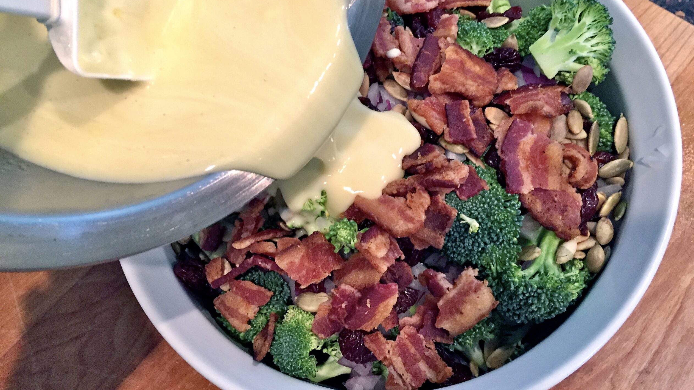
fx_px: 589
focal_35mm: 32
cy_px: 142
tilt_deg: -65.2
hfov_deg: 61.0
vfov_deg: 36.4
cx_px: 347
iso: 200
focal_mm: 4.15
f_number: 2.2
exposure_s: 1/30
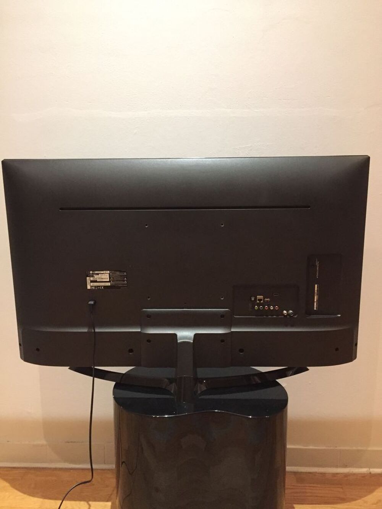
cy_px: 254
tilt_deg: -9.2
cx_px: 191
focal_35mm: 29
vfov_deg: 61.7
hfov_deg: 48.2
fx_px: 427
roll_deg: -0.1
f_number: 2.2
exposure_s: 1/17
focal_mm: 4.15
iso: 400
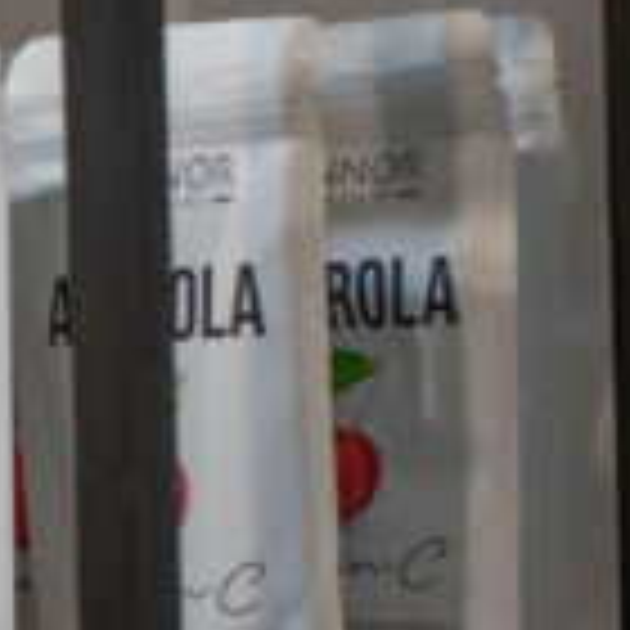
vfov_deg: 8.0
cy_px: 659
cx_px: -994
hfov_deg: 7.4
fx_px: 4489
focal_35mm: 218
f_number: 4.5
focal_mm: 35
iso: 1600
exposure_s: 1/200
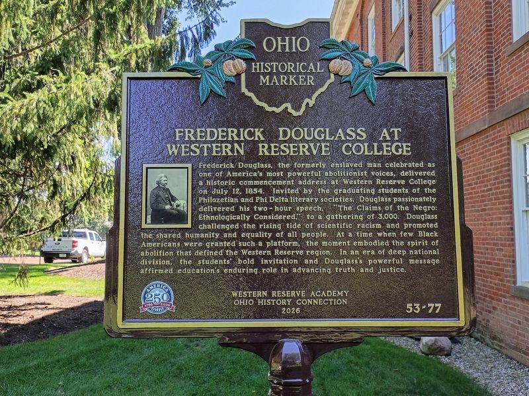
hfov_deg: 61.7
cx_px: 264
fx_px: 443
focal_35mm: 29
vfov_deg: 48.2
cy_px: 198
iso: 160
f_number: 1.8
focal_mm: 4.27
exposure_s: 1/120
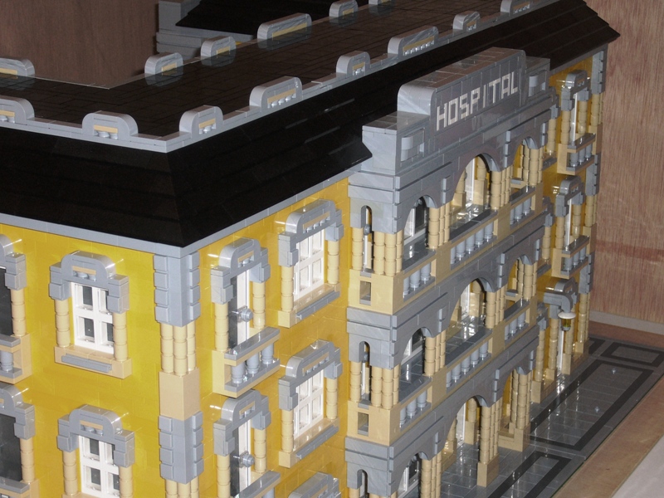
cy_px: 249
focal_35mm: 84
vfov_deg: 17.6
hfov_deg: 23.3
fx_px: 1611
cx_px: 332
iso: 100
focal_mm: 13.9
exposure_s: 1/30
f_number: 4.4
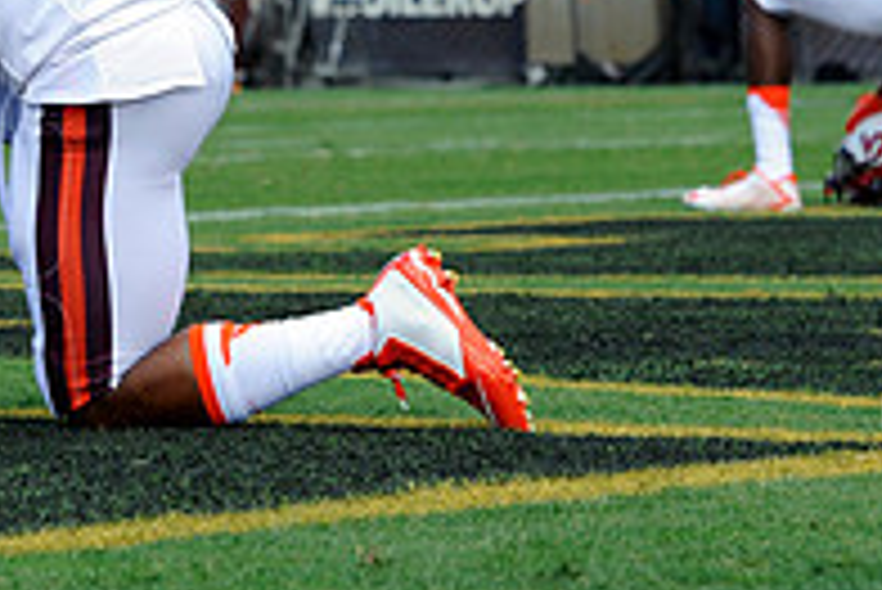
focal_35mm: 369
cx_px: 202
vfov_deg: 3.7
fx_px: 9047
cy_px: -97
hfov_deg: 5.6
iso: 800
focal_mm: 125
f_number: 6.3
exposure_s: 1/1250
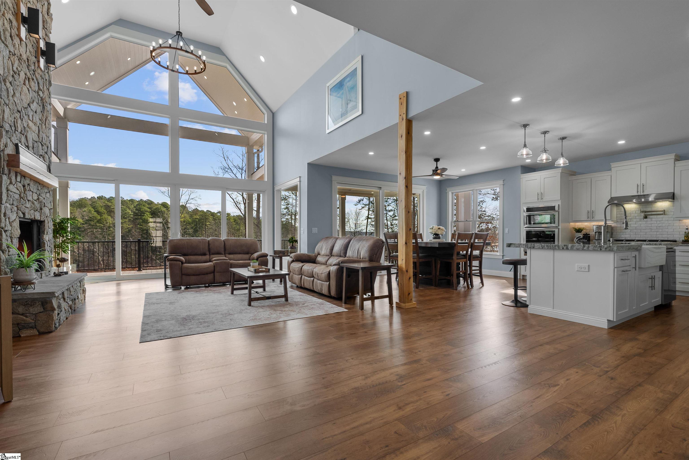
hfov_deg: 96.7
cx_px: 344
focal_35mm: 16
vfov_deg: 73.8
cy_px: 230
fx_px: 306
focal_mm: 16
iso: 200
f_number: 8
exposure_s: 1/25
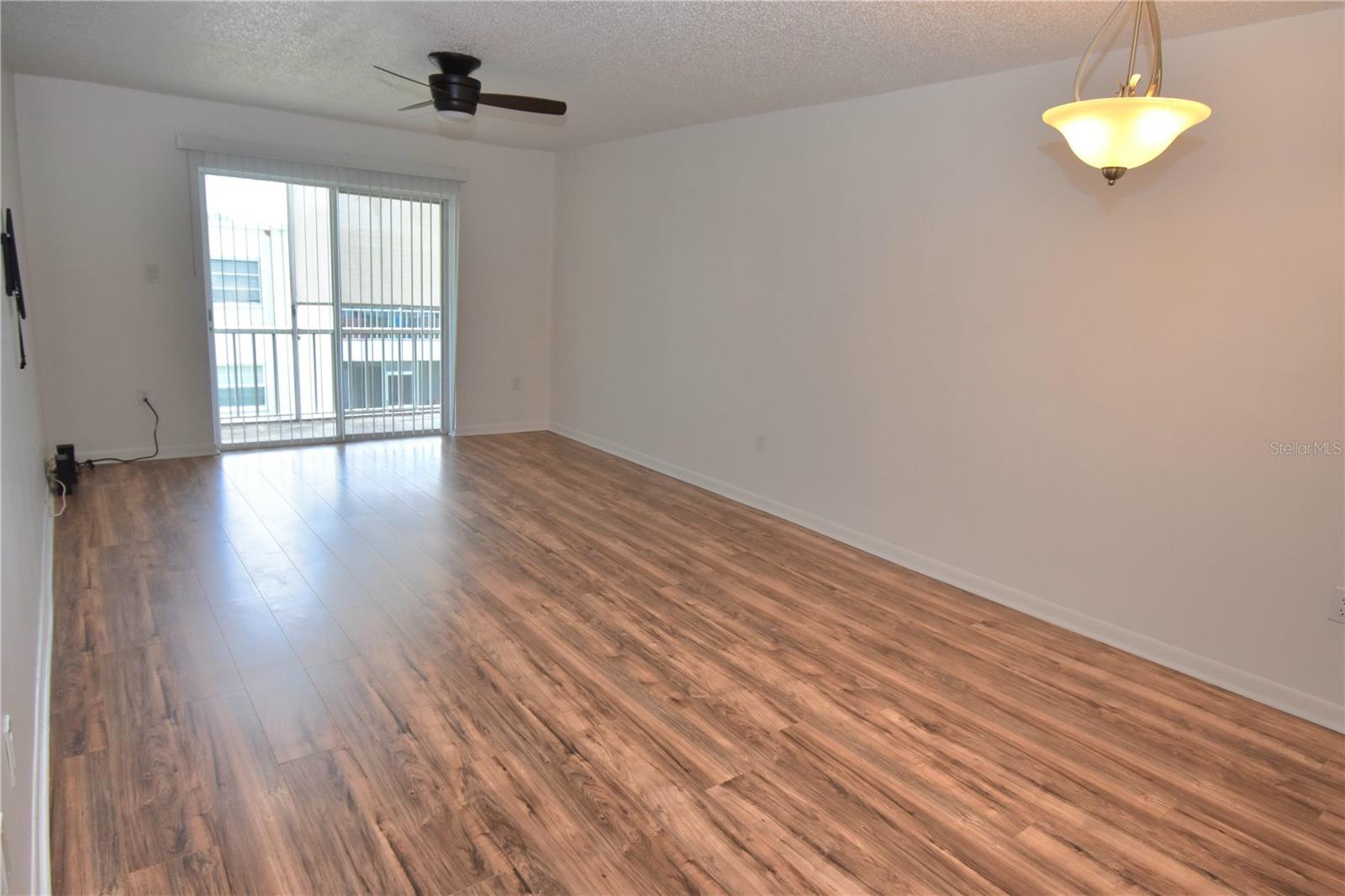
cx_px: 672
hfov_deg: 81.2
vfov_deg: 59.5
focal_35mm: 21
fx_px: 784
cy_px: 448
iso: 400
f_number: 5.6
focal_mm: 14
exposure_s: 1/125
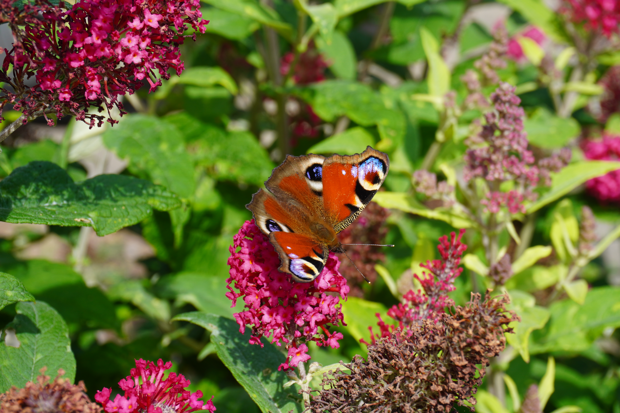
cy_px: 206
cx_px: 310
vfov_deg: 18.2
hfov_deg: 27.0
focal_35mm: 75
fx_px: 1292
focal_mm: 50
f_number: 9
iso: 100
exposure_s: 1/125
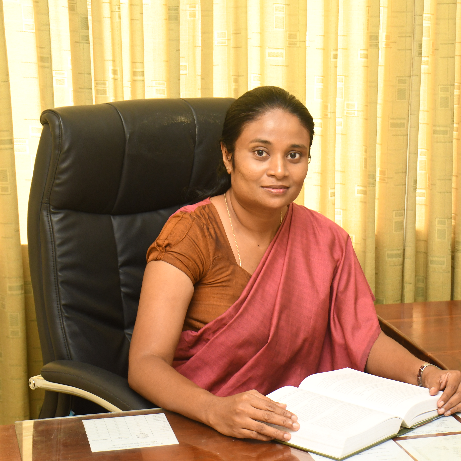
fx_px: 1220
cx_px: 321
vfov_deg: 21.4
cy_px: 229
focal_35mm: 81
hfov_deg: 21.3
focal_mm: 42
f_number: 4.5
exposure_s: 1/80
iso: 1000
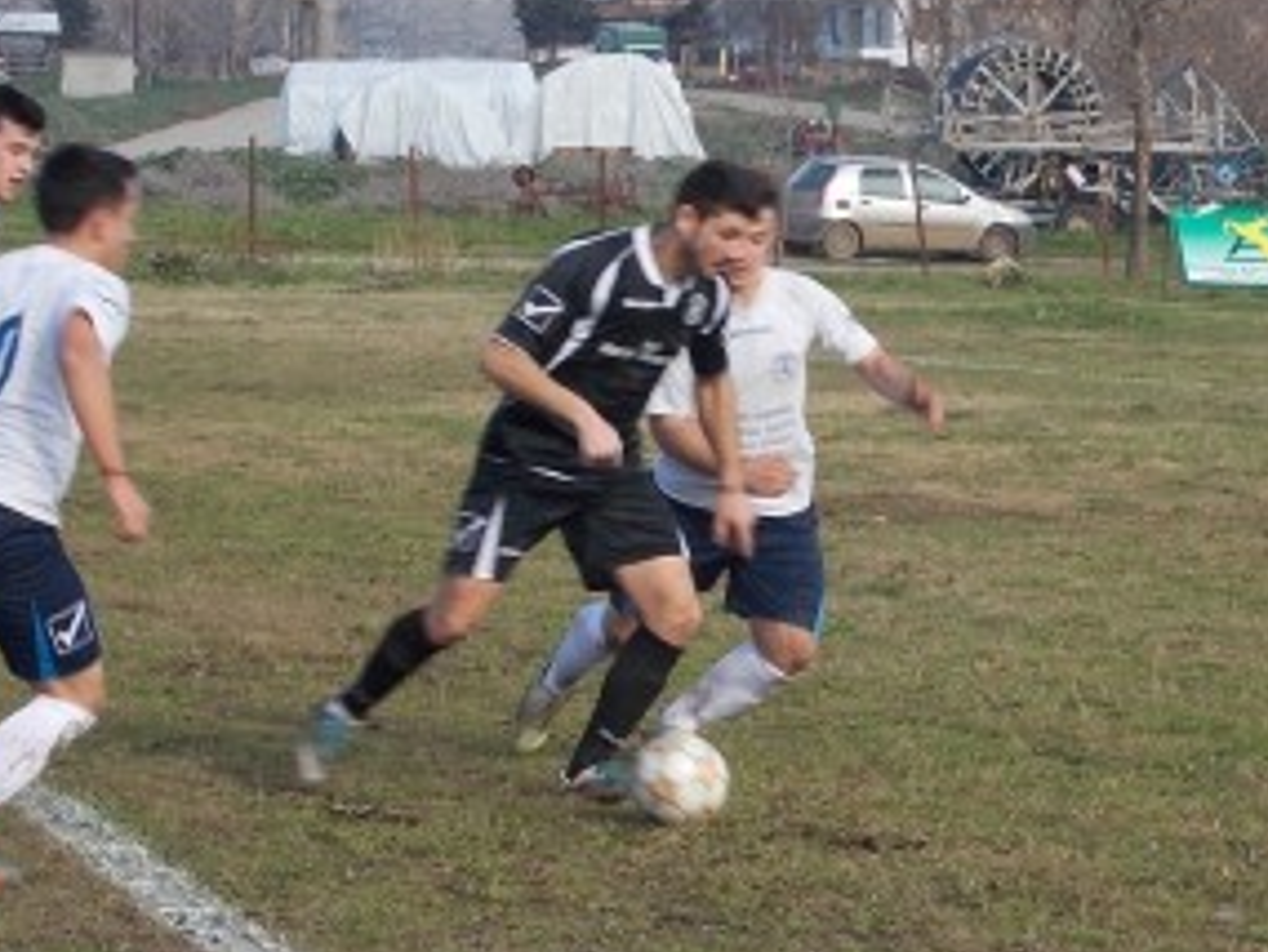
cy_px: 536
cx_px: 832
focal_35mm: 199
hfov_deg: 9.9
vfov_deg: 7.5
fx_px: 7293
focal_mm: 15.4
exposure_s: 1/100
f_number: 6.3
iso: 80
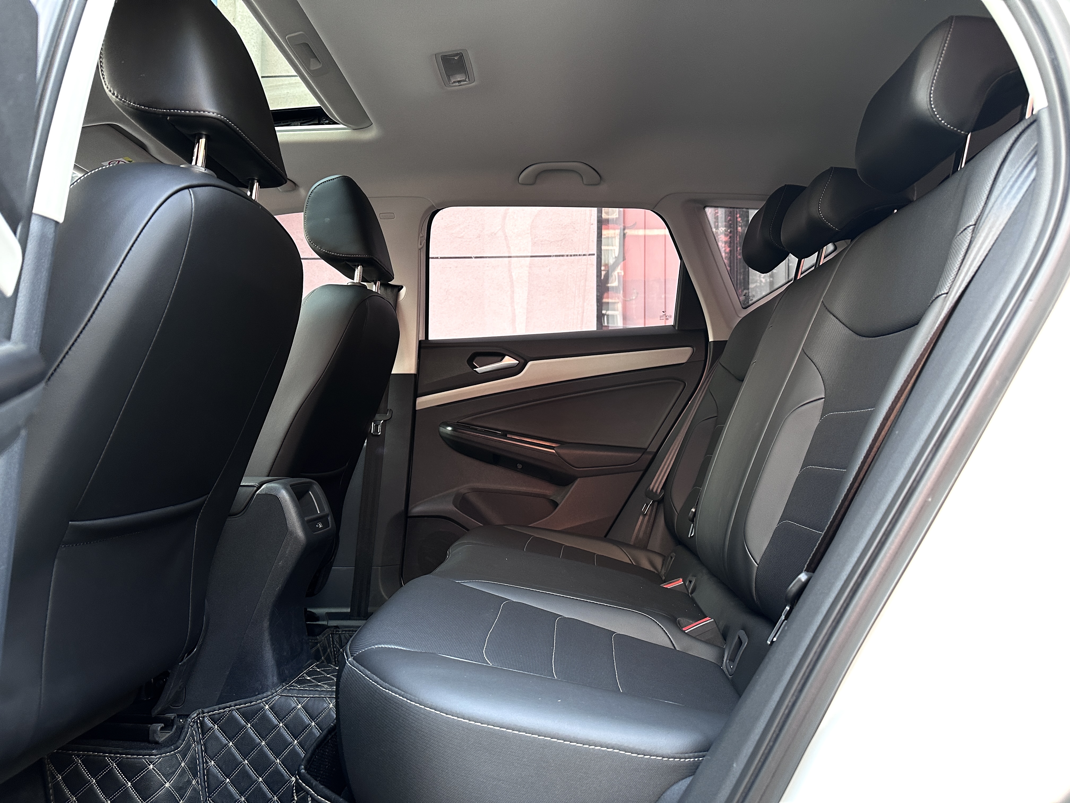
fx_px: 742
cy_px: 402
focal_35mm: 24
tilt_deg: +1.7
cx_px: 535
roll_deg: +0.7
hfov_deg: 71.6
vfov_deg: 56.8
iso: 250
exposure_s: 1/91
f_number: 1.78
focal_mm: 6.86
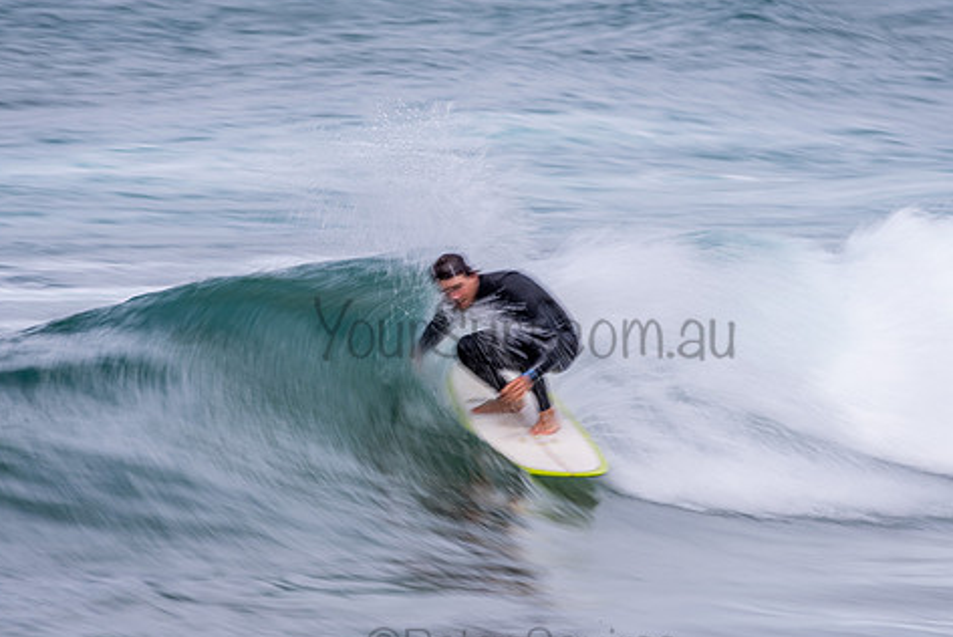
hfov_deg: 3.4
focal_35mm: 613
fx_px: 16237
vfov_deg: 2.2
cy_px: 311
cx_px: 522
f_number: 16
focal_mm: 500
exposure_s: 1/20
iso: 64
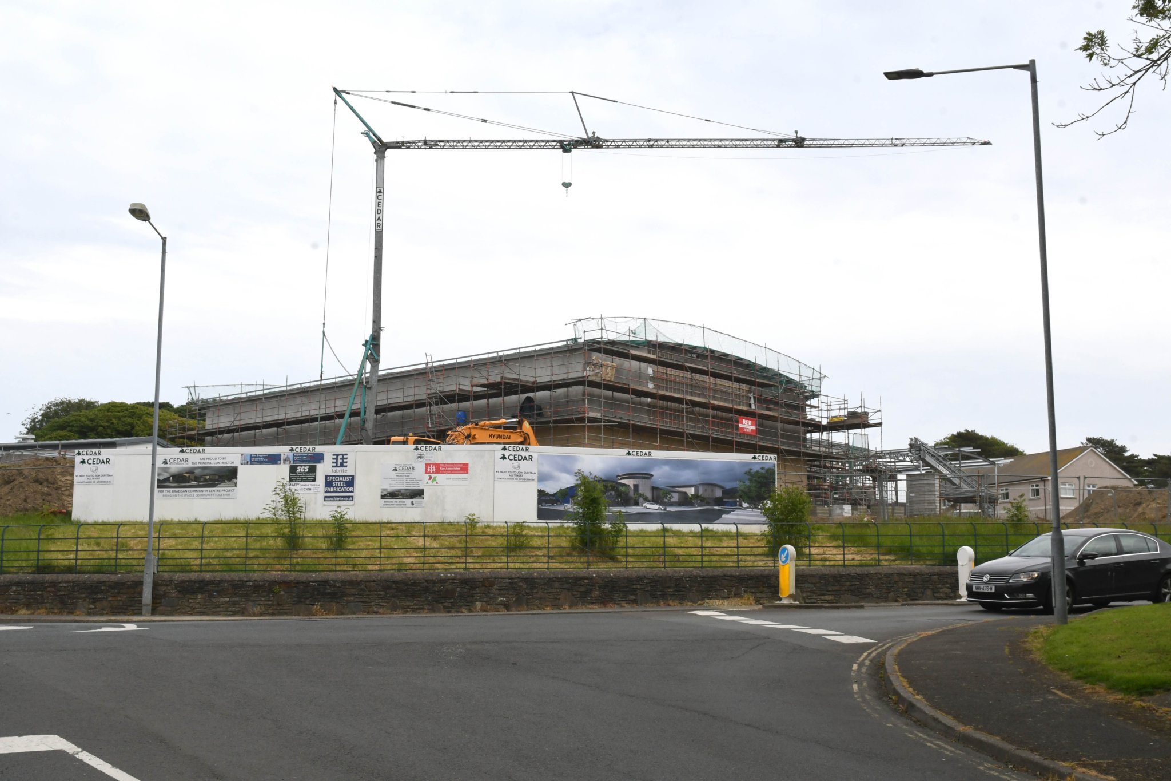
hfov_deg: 42.3
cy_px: 390
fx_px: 1512
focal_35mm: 46
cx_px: 586
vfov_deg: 28.9
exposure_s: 1/800
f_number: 14
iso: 800
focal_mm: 31
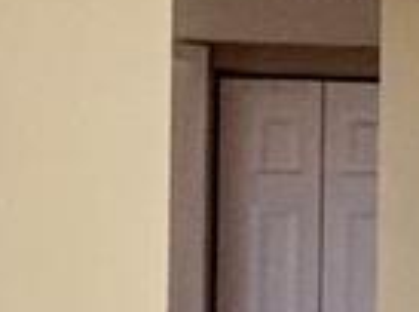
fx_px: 1268
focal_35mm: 105
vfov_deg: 14.0
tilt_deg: +1.4
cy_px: 199
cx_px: 1389
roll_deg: -1.1
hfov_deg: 10.2
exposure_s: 1/120
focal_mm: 2.22
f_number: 2.2
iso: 200
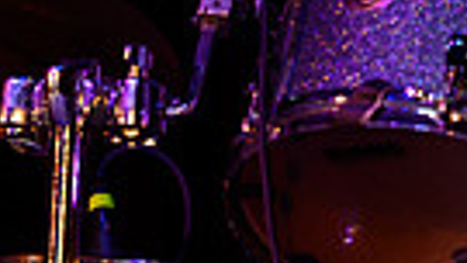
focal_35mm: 898
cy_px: -291
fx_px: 11122
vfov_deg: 1.4
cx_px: 716
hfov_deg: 2.4
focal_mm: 200
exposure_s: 1/320
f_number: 4.5
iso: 1600
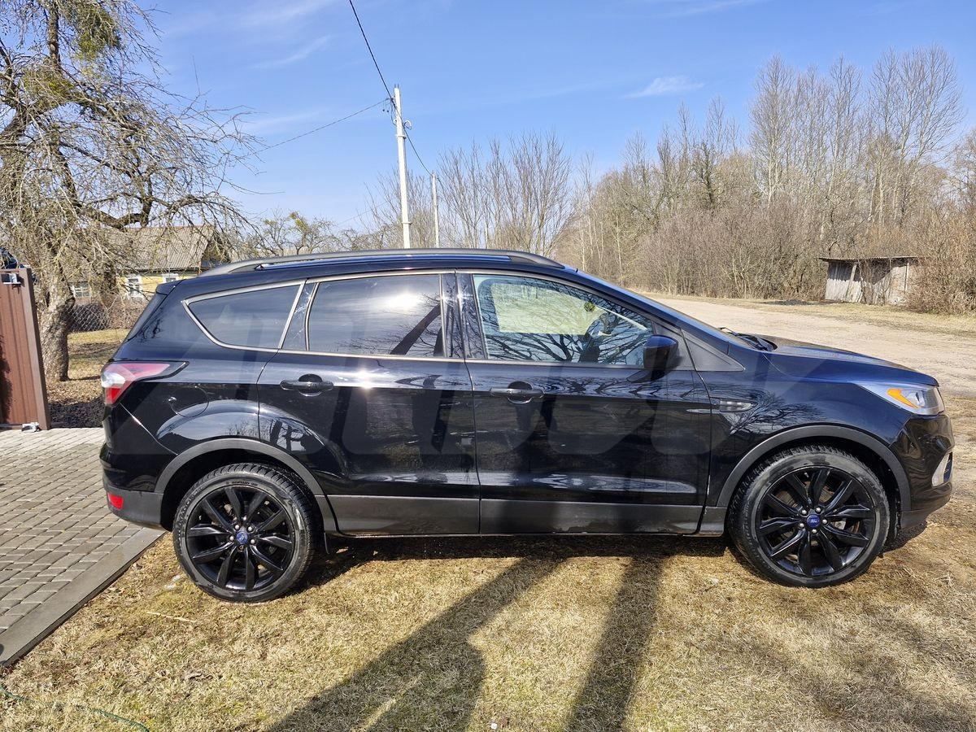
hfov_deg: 73.9
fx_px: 648
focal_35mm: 23
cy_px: 366
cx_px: 488
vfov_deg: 58.9
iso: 50
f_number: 1.8
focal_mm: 5.54
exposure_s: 1/936
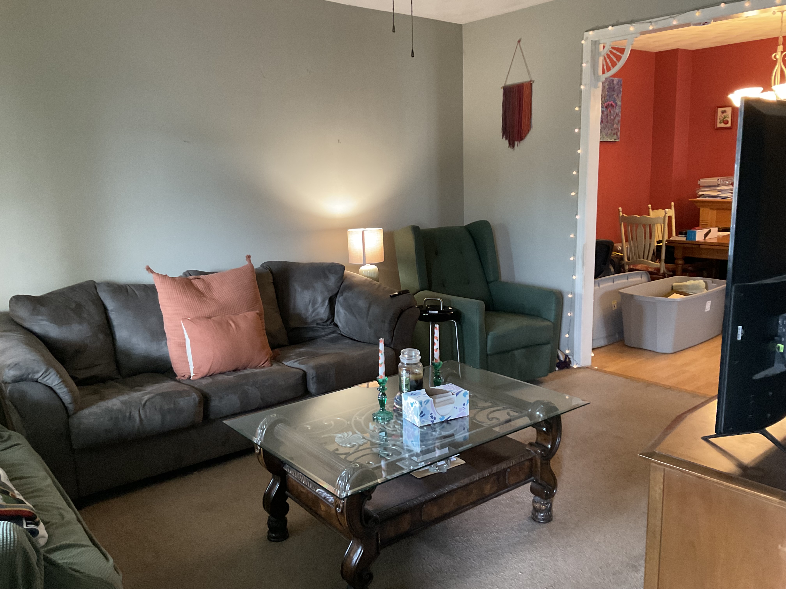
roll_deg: +1.2
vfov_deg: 48.2
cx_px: 393
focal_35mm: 29
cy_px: 294
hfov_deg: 61.7
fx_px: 658
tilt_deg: -9.8
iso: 250
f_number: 1.8
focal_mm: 3
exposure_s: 1/30
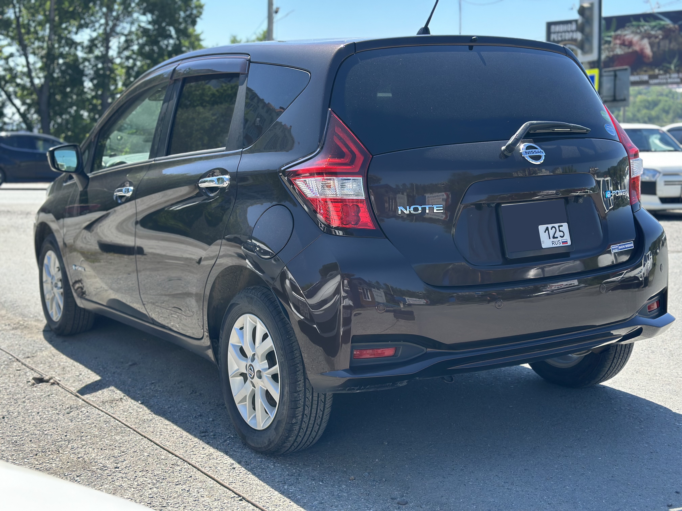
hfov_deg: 39.7
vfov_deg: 30.3
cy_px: 256
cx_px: 341
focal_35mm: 48
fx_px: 946
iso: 80
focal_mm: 6.86
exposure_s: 1/1376
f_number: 1.78
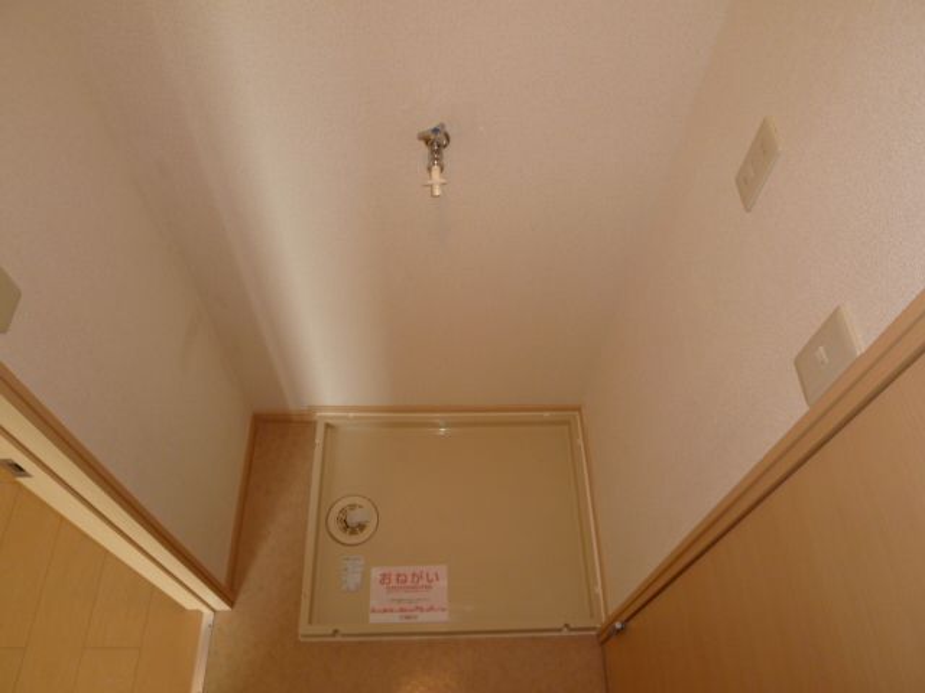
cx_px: 462
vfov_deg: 54.9
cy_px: 346
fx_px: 668
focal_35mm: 25
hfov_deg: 69.4
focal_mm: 4.5
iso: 125
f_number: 2.8
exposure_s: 1/30
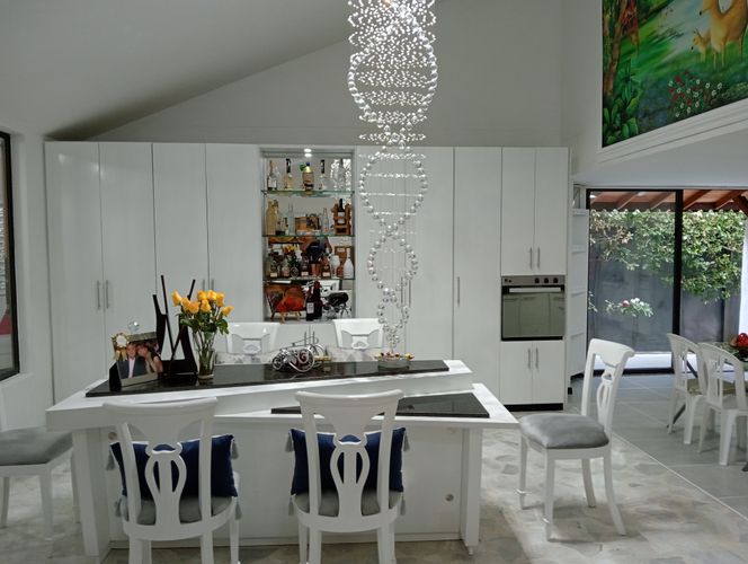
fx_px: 606
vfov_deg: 49.9
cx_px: 374
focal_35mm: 28
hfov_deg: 63.4
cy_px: 282
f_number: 1.8
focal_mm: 3.98
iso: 317
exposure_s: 1/33.3
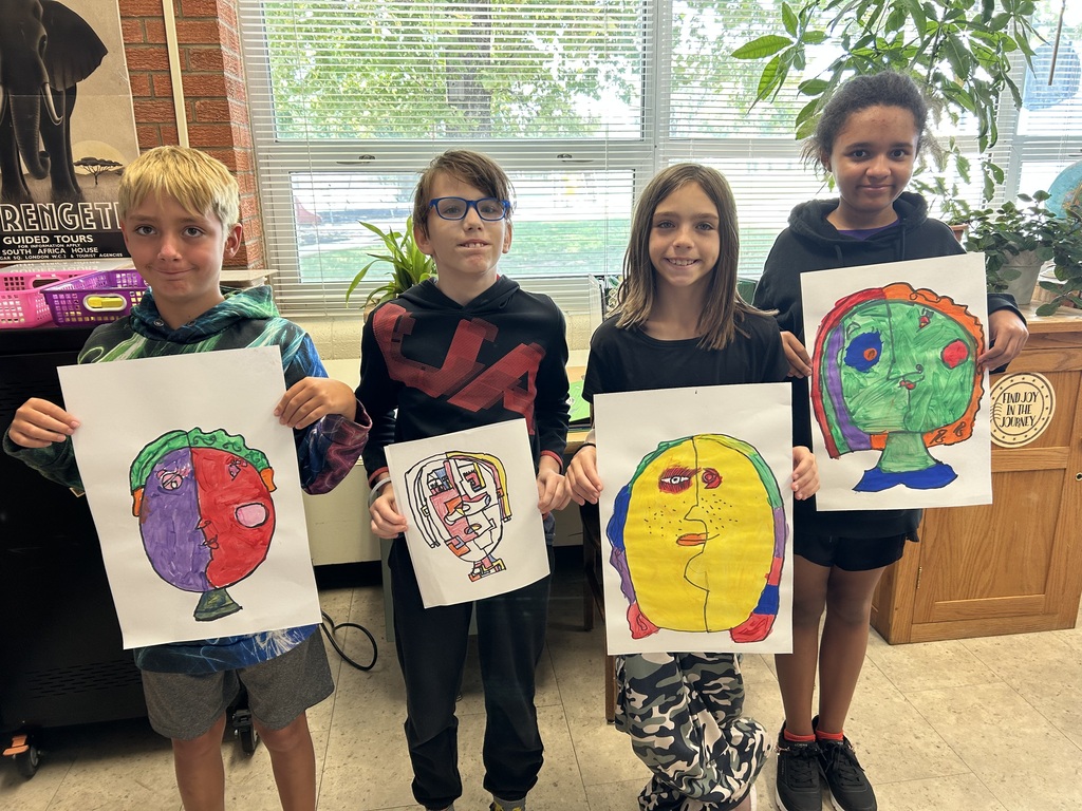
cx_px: 541
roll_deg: +1.0
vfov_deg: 53.1
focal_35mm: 26
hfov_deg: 67.3
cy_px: 406
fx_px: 813
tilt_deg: -16.1
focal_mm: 5.7
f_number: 1.5
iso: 80
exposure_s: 1/60
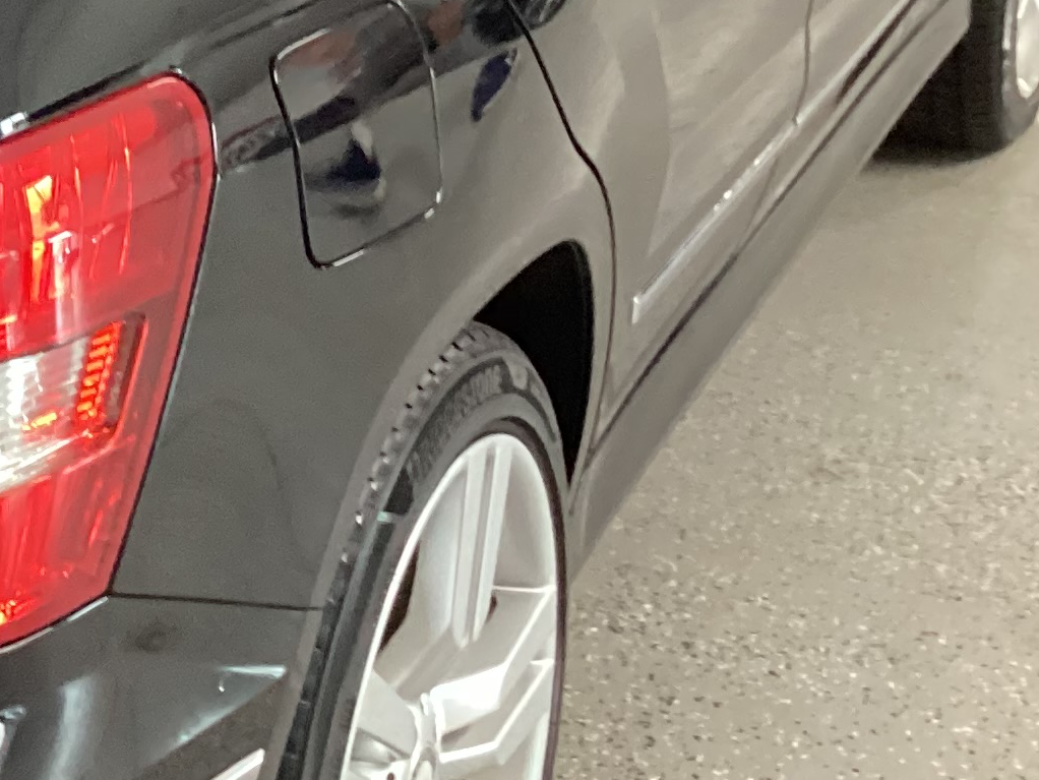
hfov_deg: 17.7
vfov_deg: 14.8
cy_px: 131
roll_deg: +1.3
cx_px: -540
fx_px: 2972
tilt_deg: -22.8
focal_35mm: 99
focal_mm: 3.3
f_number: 2.4
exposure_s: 1/25
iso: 400
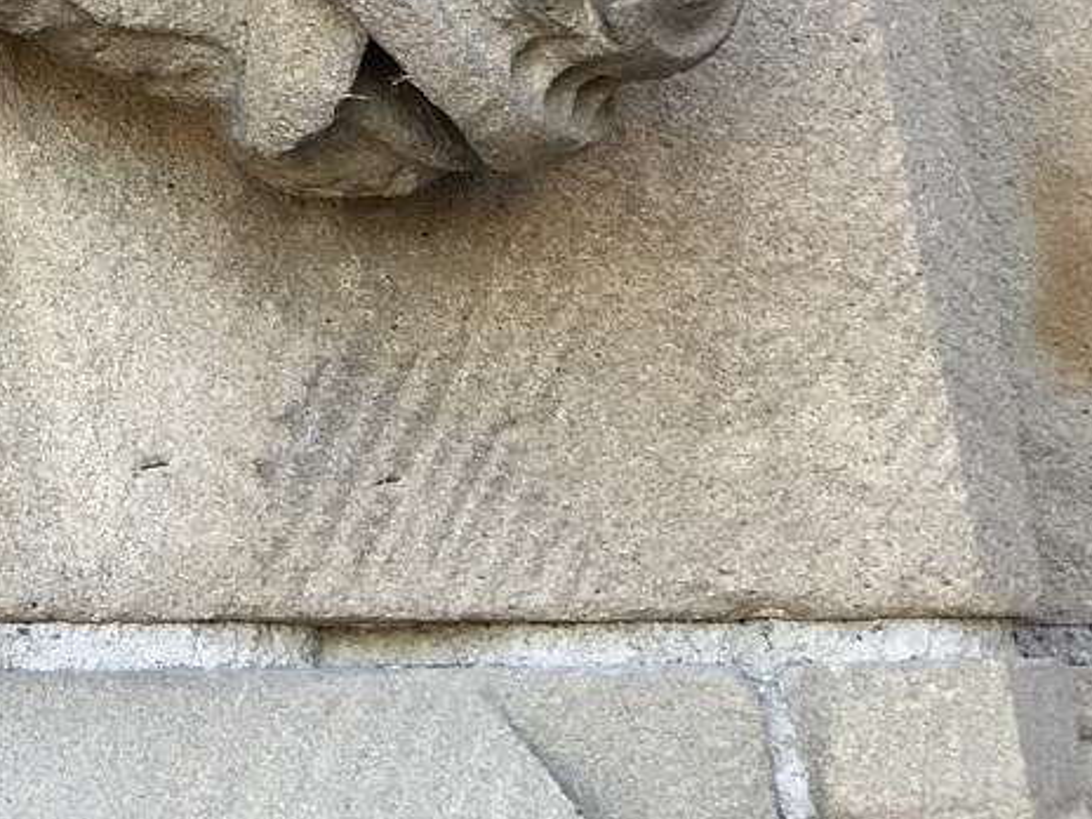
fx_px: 3155
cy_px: -555
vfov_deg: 13.6
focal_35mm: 100
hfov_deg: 17.2
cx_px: -659
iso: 32
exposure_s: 1/60
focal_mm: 4.15
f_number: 2.2
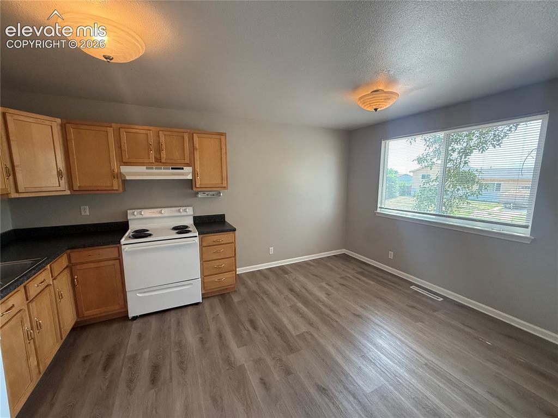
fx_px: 226
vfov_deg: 85.6
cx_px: 279
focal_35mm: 14
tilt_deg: -7.9
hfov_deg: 102.1
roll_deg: -0.1
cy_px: 209
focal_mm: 2.22
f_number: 2.2
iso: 250
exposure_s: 1/120
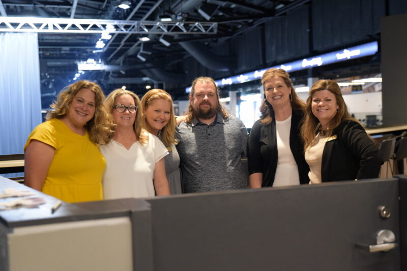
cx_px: 204
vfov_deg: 29.3
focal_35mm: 46
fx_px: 520
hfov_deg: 42.7
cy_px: 136
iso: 4000
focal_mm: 46
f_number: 2.8
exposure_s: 1/60
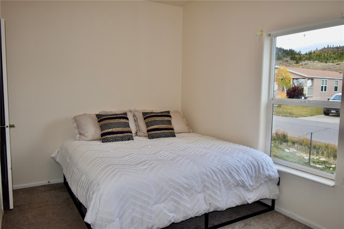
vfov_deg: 45.7
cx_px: 172
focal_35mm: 28
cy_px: 114
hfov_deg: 64.6
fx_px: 272
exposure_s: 1/125
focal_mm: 19
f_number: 5.6
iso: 400
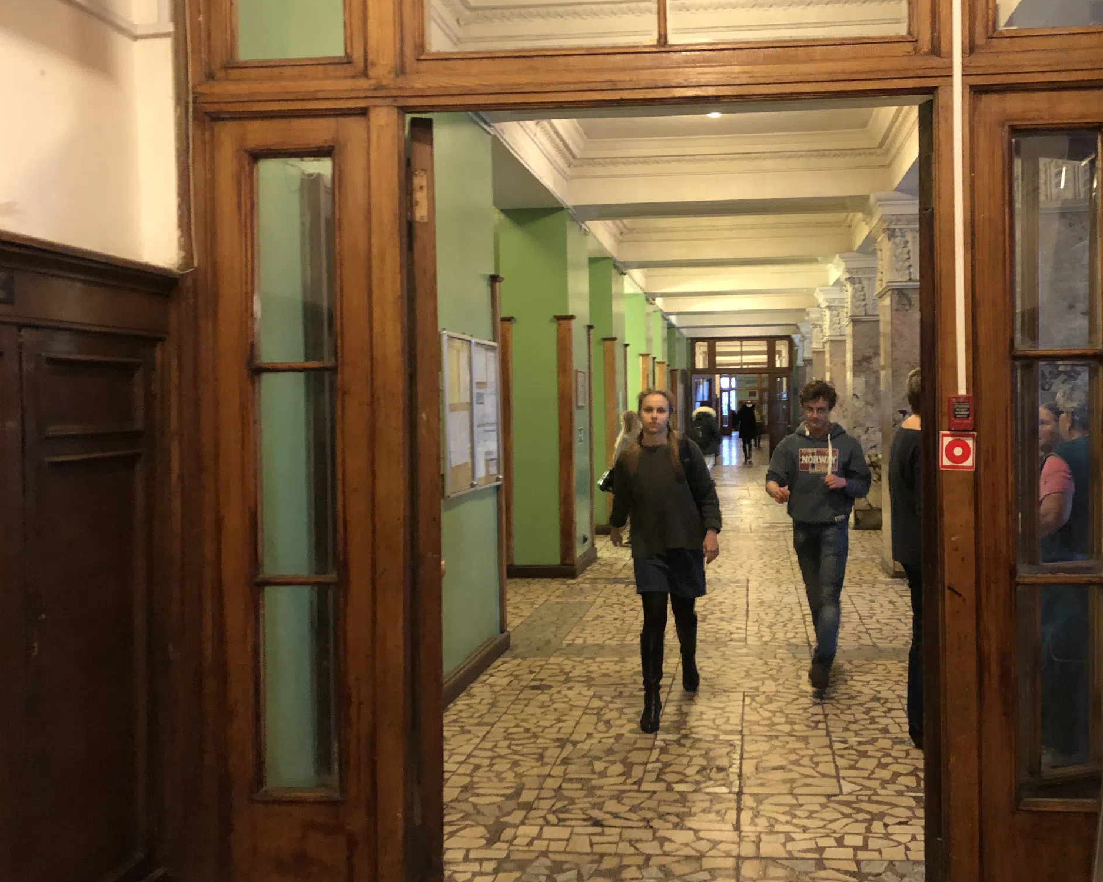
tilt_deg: -1.9
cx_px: 634
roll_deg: +0.7
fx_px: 1142
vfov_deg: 42.2
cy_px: 441
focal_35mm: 35
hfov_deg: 51.3
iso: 100
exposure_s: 1/4
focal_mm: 4
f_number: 1.8
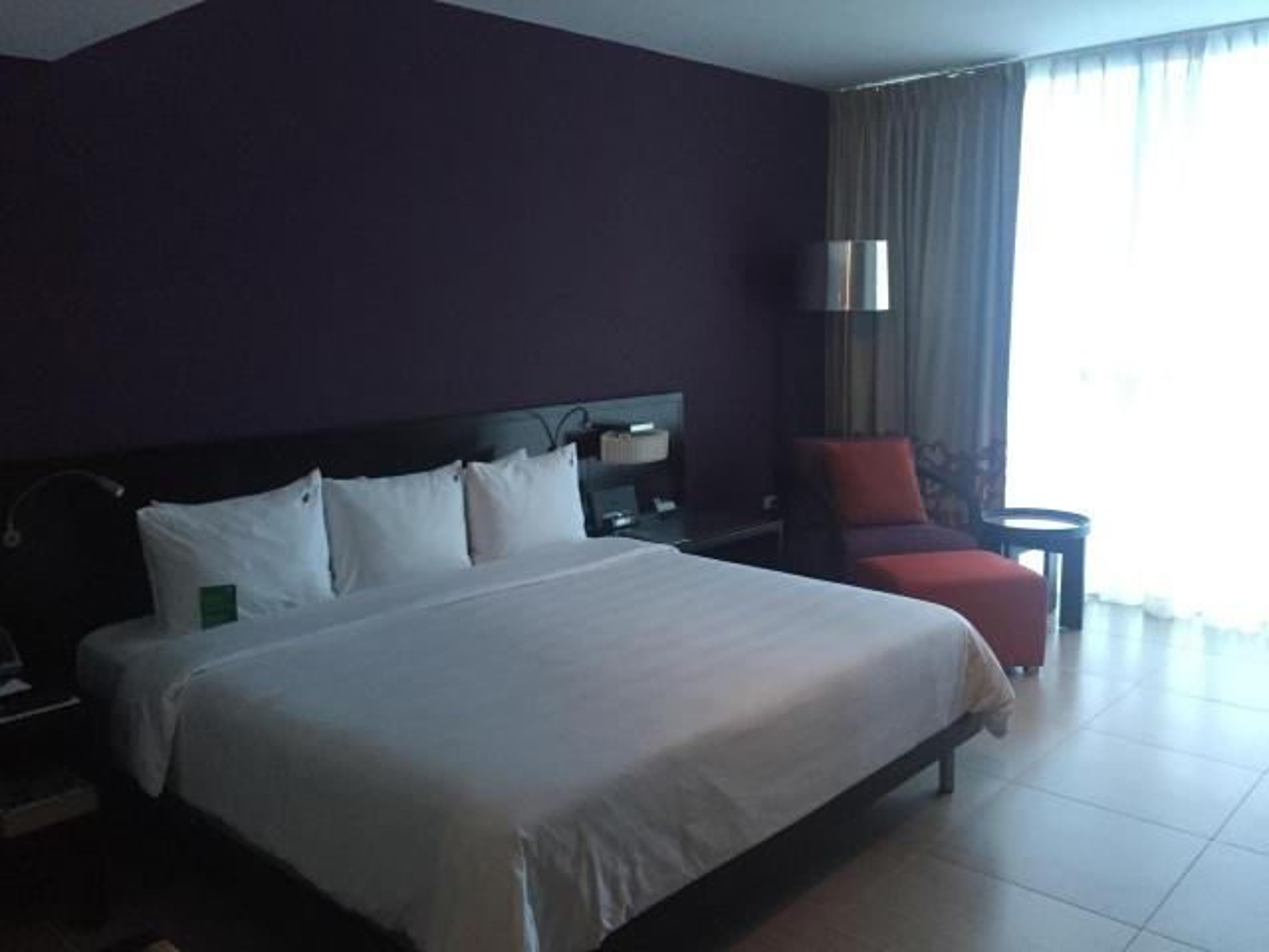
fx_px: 1063
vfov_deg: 48.2
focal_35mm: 29
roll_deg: +0.6
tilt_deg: -9.3
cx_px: 634
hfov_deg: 61.7
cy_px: 476
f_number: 2.2
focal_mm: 4.15
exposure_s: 1/30
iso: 200
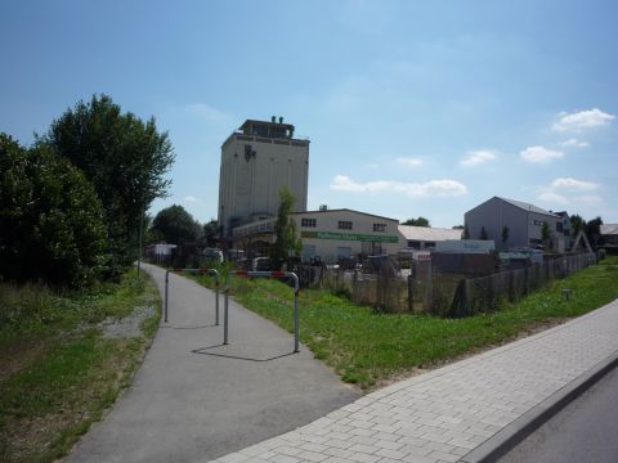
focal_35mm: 32
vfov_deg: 44.2
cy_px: 232
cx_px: 309
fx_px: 571
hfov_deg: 56.8
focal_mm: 5.2
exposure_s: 1/640
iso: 100
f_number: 5.6
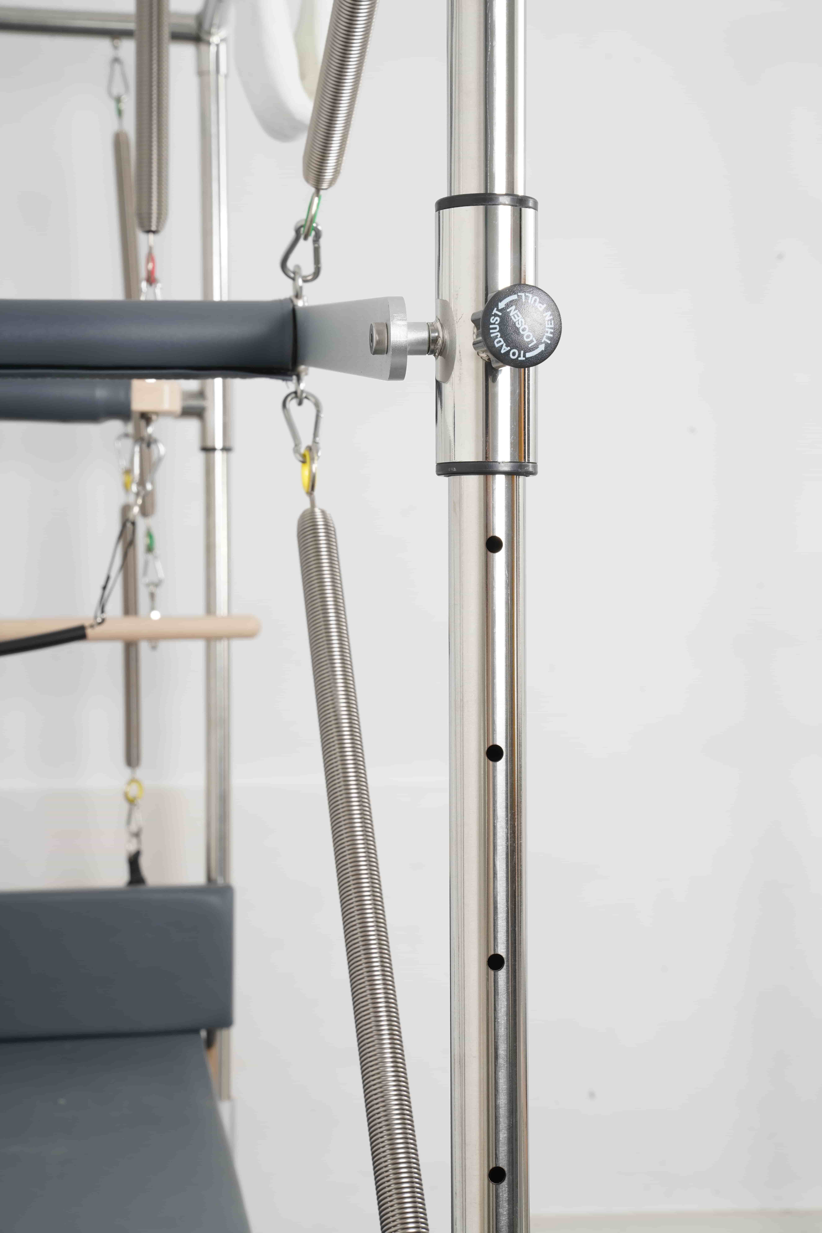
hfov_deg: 19.5
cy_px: 616
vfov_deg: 28.8
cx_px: 411
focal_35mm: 70
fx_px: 2396
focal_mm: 70
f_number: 13
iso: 250
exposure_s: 1/125
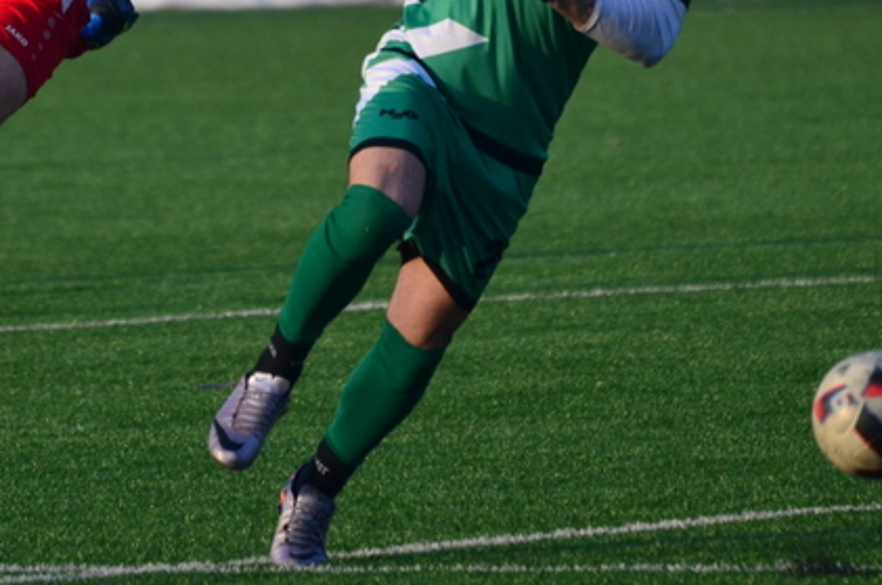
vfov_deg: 1.7
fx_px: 19538
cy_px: 78
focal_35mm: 799
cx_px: 314
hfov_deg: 2.6
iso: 500
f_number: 5.6
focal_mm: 280
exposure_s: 1/1600
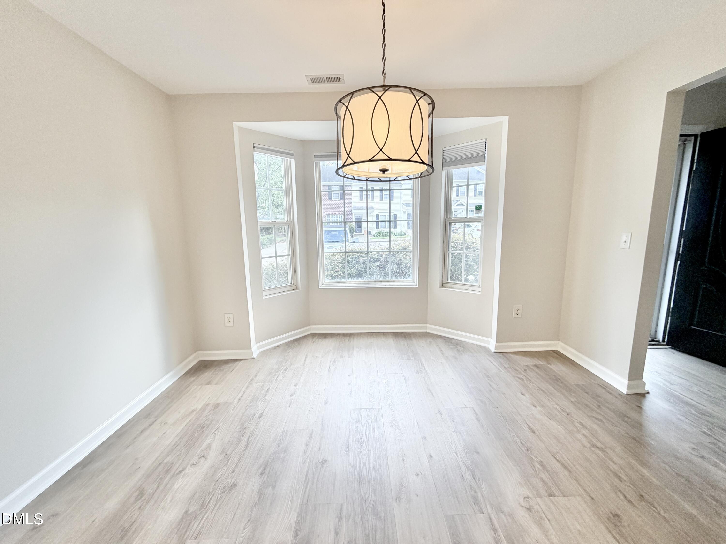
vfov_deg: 85.7
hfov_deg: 102.1
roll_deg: +1.2
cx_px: 363
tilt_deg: -9.3
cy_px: 272
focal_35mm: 14
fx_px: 294
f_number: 2.2
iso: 80
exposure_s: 1/111
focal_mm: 2.22
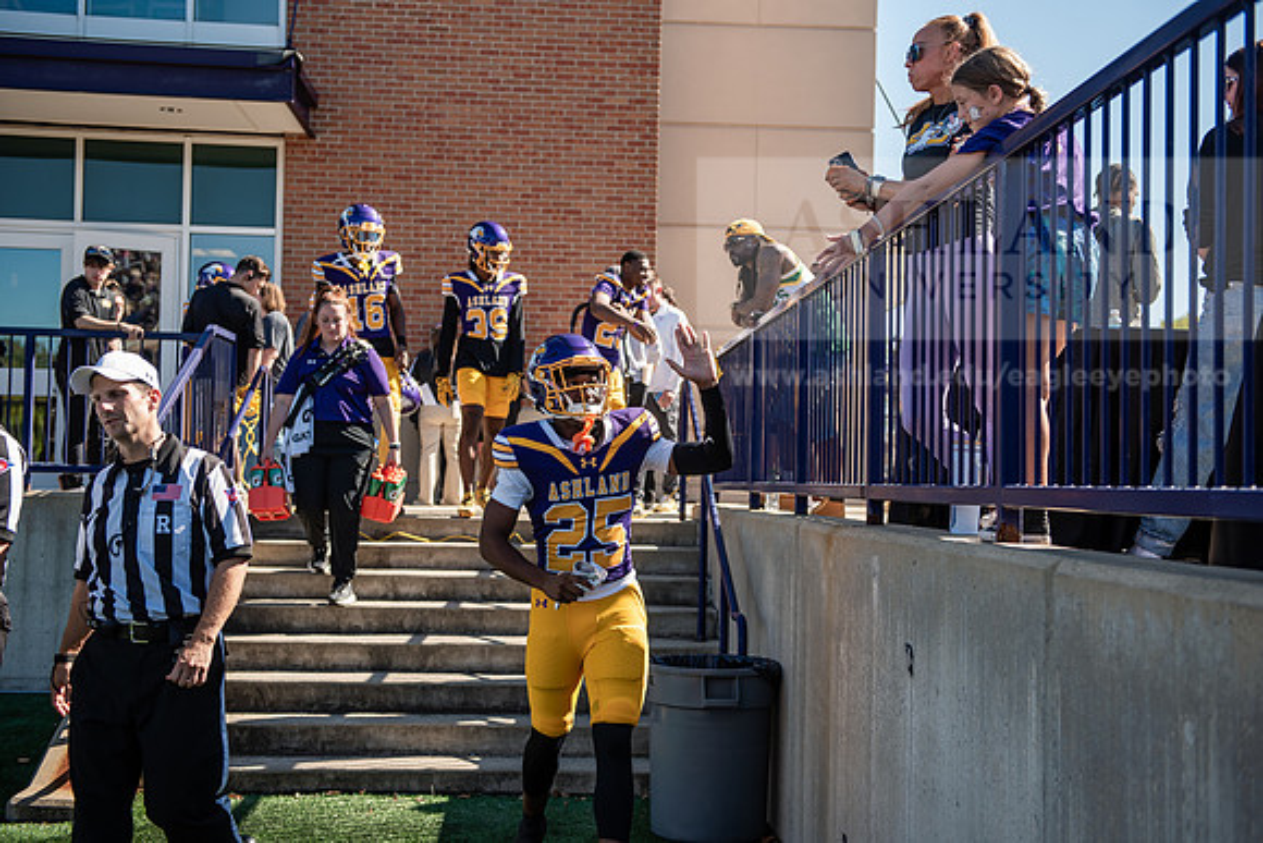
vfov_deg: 28.1
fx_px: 1684
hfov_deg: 41.1
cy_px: 422
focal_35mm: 48
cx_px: 632
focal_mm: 48
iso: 125
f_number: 3.5
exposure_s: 1/500
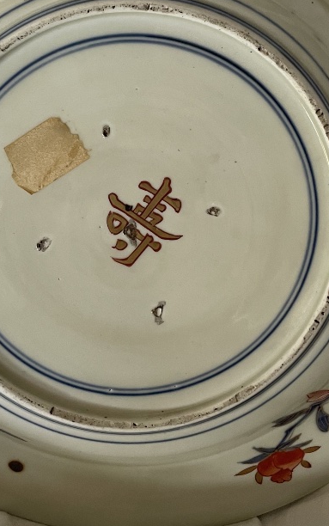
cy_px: 169
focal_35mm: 54
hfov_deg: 24.0
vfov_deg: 37.1
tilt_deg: -61.8
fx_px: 774
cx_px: 137
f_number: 1.6
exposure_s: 1/60
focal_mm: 4.2
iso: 200
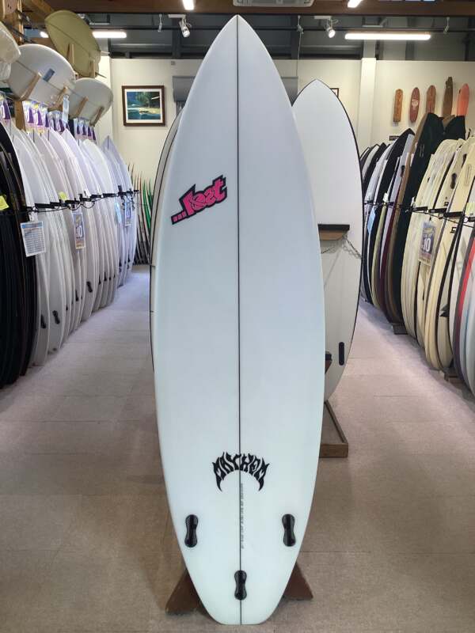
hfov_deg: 45.4
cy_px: 316
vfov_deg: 58.4
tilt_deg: -13.7
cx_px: 238
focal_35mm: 31
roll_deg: +0.3
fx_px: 567
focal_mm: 3.3
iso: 80
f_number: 2.4
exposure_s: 1/100
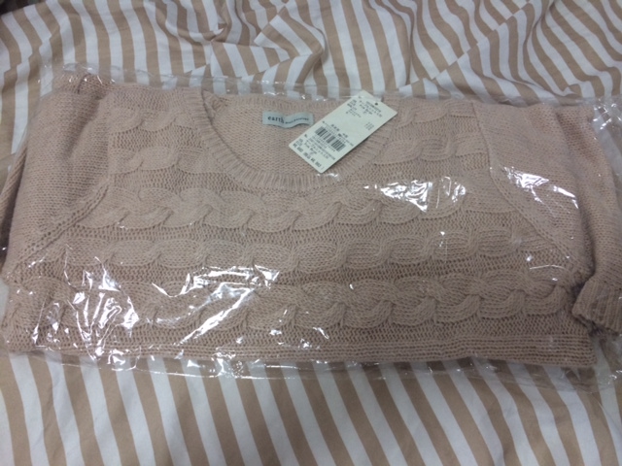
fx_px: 539
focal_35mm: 30
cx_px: 311
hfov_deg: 60.0
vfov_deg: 46.8
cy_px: 233
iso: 64
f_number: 2.2
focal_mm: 4.12
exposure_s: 1/30
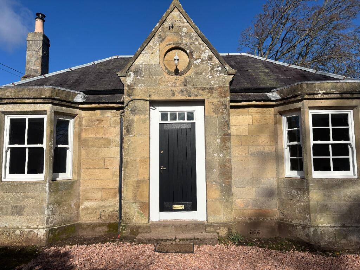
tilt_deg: +7.7
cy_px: 135
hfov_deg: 67.3
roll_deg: +1.5
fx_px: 270
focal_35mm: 26
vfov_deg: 53.1
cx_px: 180
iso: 50
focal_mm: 5.96
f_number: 1.6
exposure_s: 1/6711
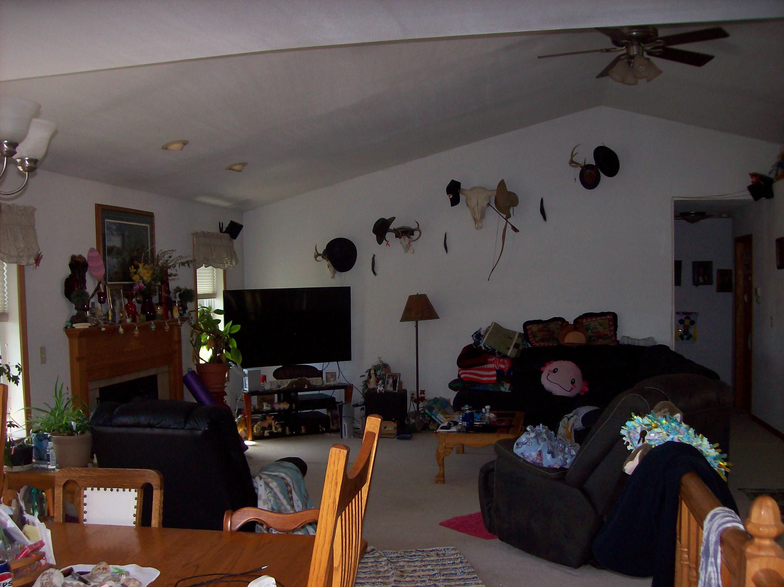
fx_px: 815
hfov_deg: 51.4
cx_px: 392
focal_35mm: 36
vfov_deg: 39.6
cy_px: 294
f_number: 2.7
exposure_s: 1/64
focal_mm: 6
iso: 80
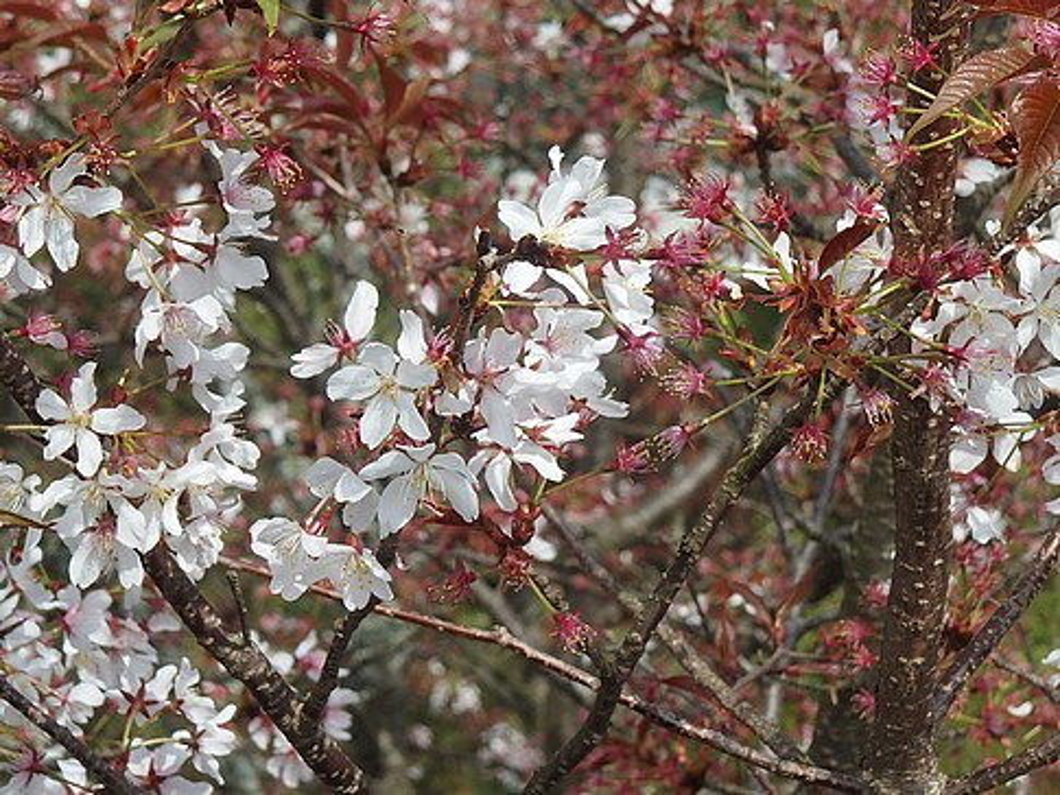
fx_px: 3982
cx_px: 530
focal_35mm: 130
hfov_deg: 15.2
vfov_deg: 11.4
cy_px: 398
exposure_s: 1/250
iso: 100
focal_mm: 23.5
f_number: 7.1
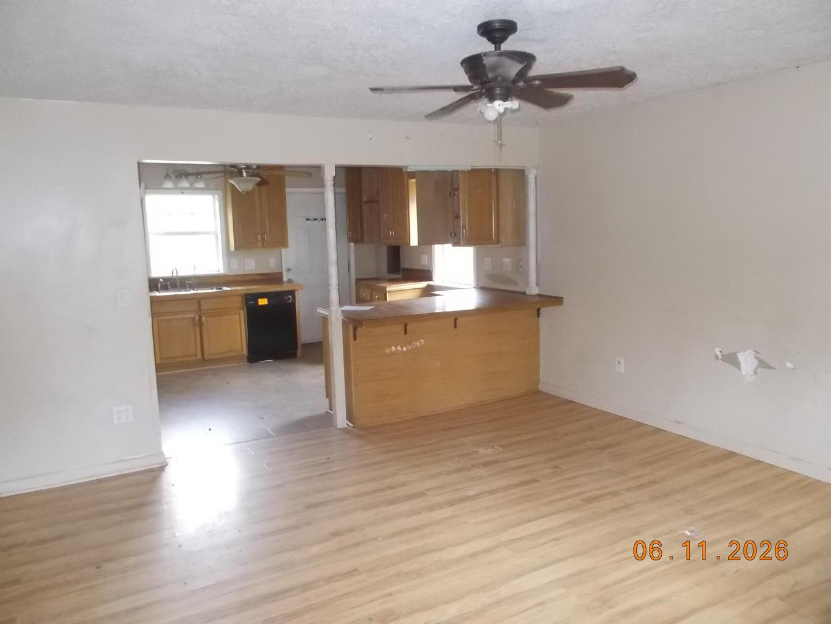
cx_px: 416
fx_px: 624
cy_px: 312
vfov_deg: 53.1
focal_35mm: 26
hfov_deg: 67.3
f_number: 3.2
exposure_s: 1/30
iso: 400
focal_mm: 4.6
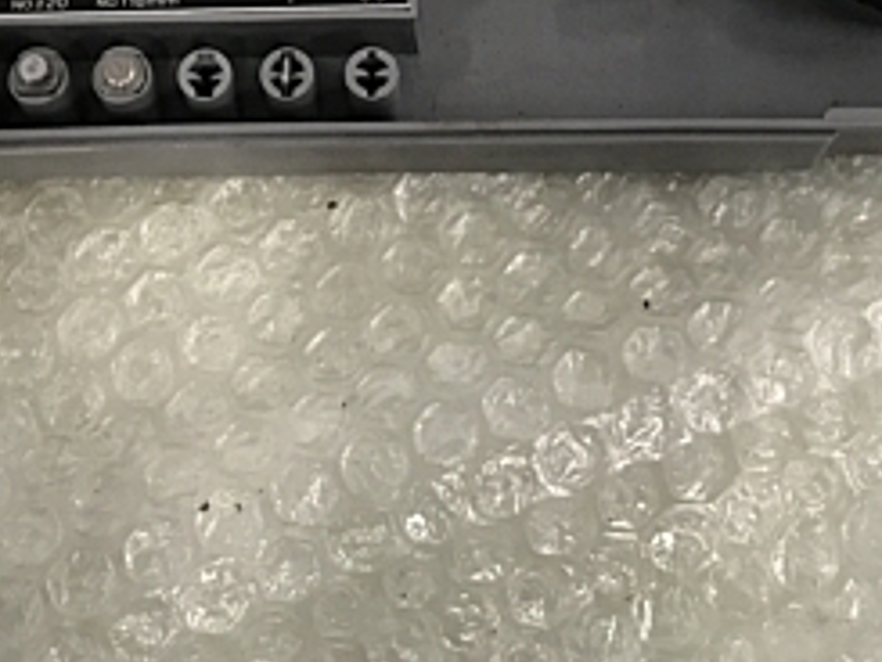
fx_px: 1861
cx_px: 364
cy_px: -101
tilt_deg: -70.7
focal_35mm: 73
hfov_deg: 26.6
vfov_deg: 19.2
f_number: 1.8
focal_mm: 3.99
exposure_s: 1/15
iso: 50
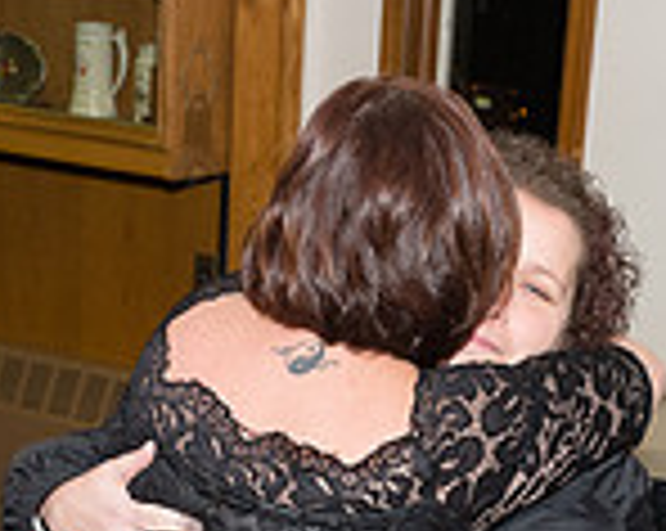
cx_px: 357
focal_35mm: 99
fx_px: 1949
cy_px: 670
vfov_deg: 14.9
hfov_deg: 19.4
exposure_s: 1/320
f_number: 4
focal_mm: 24
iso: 1600
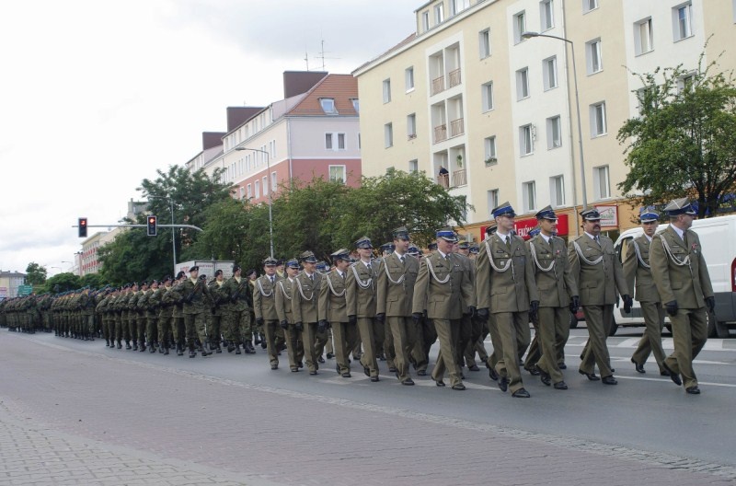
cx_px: 368
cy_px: 243
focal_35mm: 42
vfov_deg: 31.7
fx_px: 856
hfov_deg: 46.5
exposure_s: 1/125
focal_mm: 28
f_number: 6.7
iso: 200
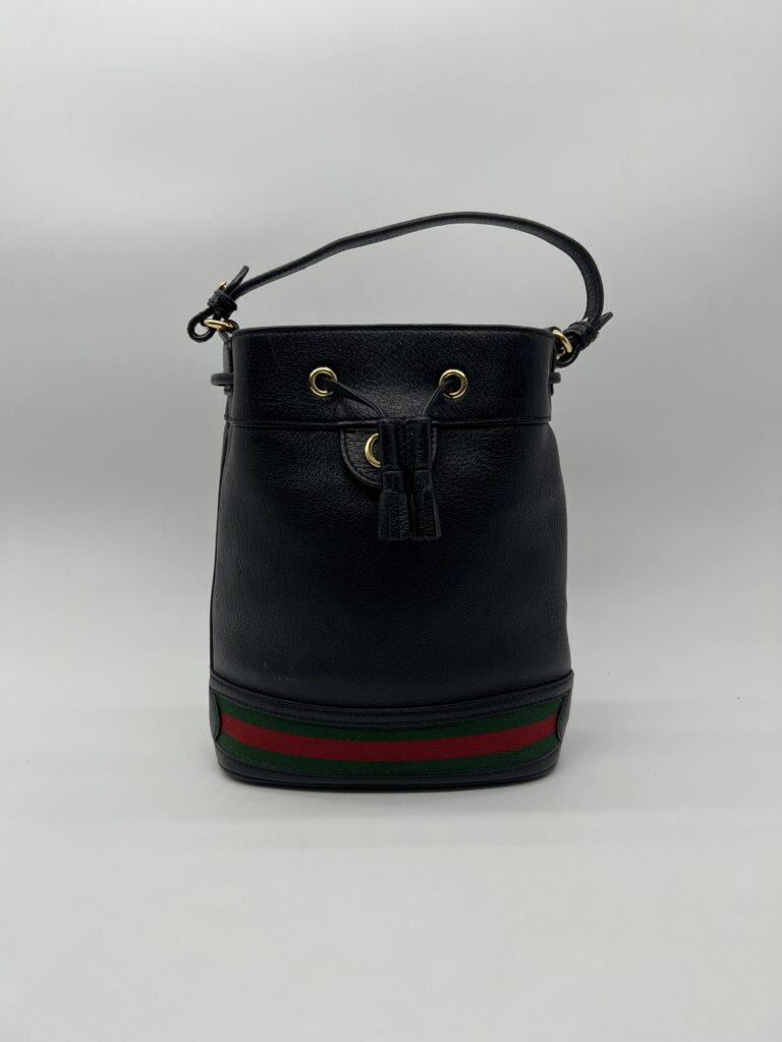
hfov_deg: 53.1
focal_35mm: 26
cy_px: 521
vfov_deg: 67.3
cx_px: 391
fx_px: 783
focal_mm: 5.7
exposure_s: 1/282
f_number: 1.5
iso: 40
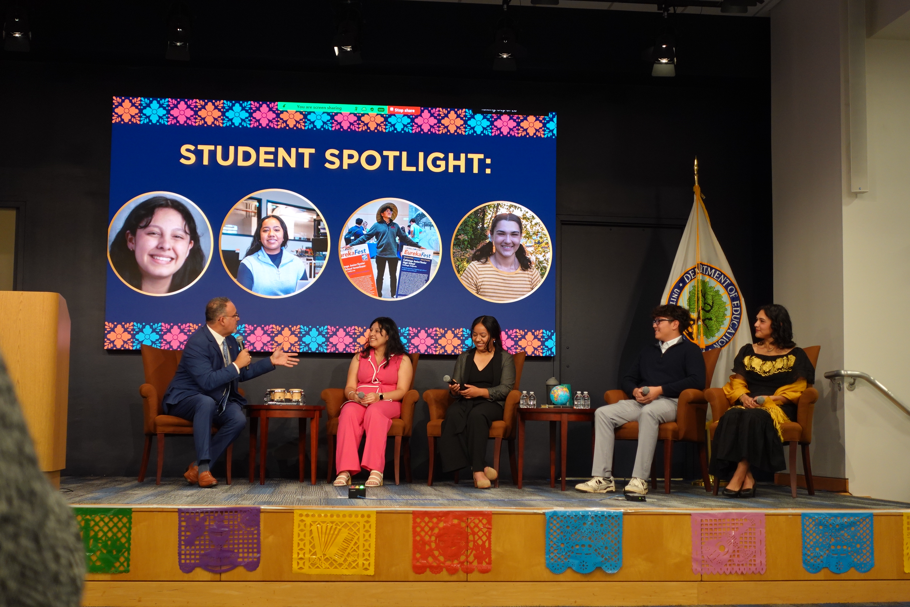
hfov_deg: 36.9
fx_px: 1365
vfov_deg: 25.1
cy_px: 304
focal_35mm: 54
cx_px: 455
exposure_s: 1/60
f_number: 2.8
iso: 500
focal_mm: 20.33
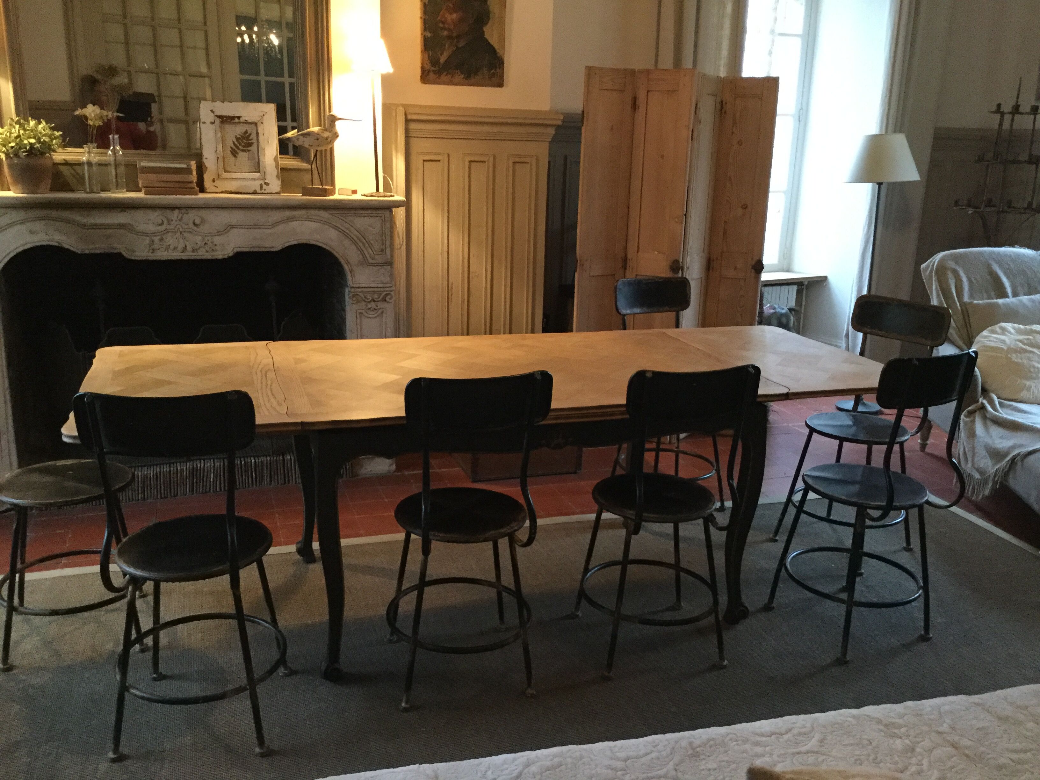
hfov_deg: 58.4
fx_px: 931
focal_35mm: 31
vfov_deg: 45.4
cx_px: 520
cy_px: 390
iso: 200
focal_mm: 3.3
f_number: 2.4
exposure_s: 1/17
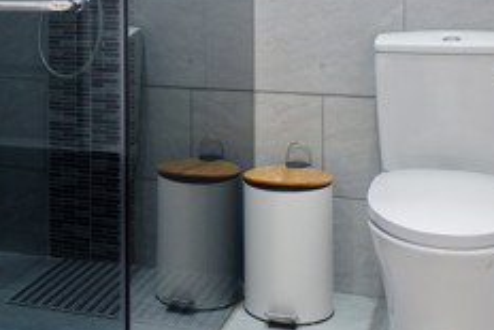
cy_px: -47
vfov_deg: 20.7
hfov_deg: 31.6
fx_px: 851
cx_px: 109
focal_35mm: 62
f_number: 3.5
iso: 400
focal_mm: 16
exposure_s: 1/42
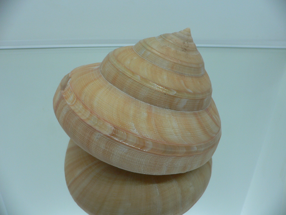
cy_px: 108
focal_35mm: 35
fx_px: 289
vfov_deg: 40.7
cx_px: 143
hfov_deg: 52.6
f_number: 2.8
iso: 100
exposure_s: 1/60
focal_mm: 4.6
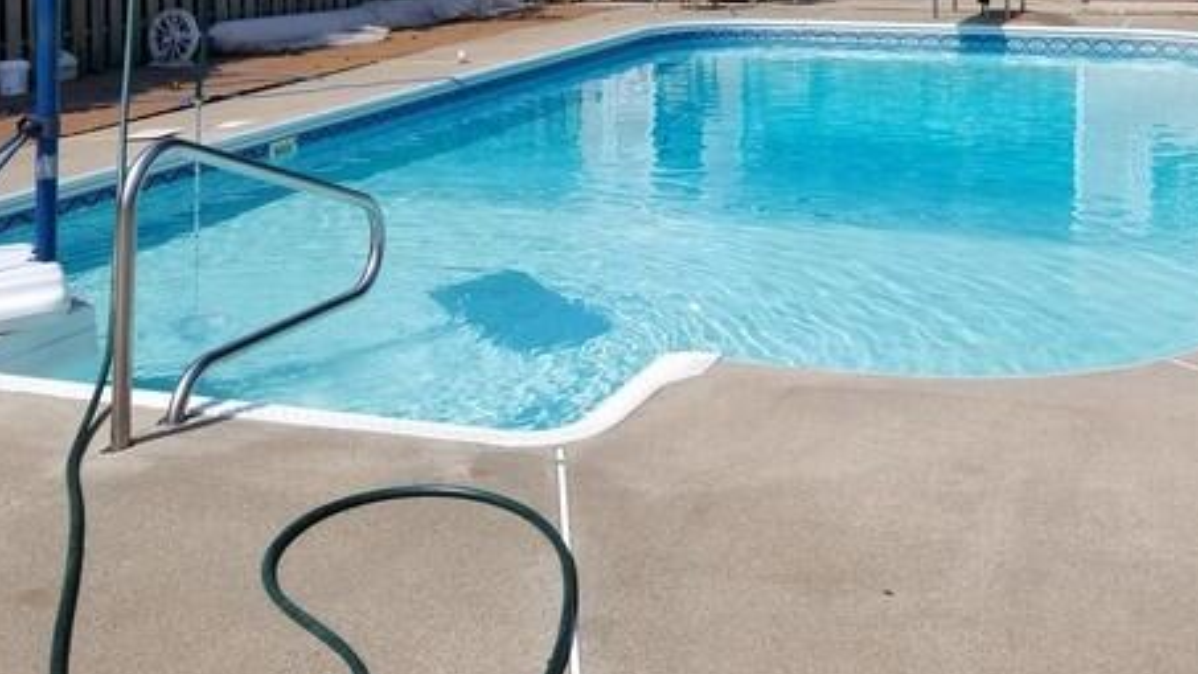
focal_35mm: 50
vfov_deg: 22.7
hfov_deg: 41.2
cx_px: 688
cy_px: -56
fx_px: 1589
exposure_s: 1/3480
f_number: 1.7
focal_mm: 4.25
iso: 50
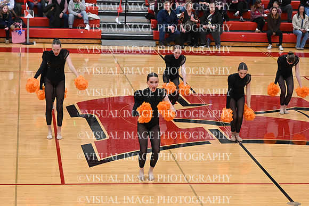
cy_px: 103
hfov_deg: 19.5
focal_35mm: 105
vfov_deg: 13.0
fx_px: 901
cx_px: 154
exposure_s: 1/400
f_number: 4
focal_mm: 70
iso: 8000
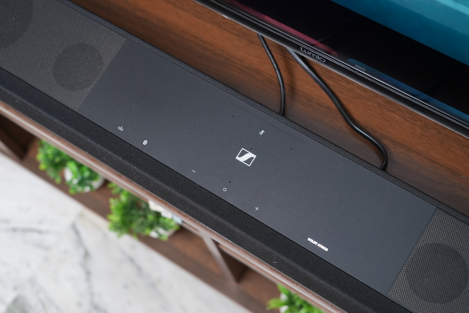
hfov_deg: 34.5
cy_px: 156
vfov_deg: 23.4
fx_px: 756
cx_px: 234
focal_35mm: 58
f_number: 5.6
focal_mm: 58
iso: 3200
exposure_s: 1/100
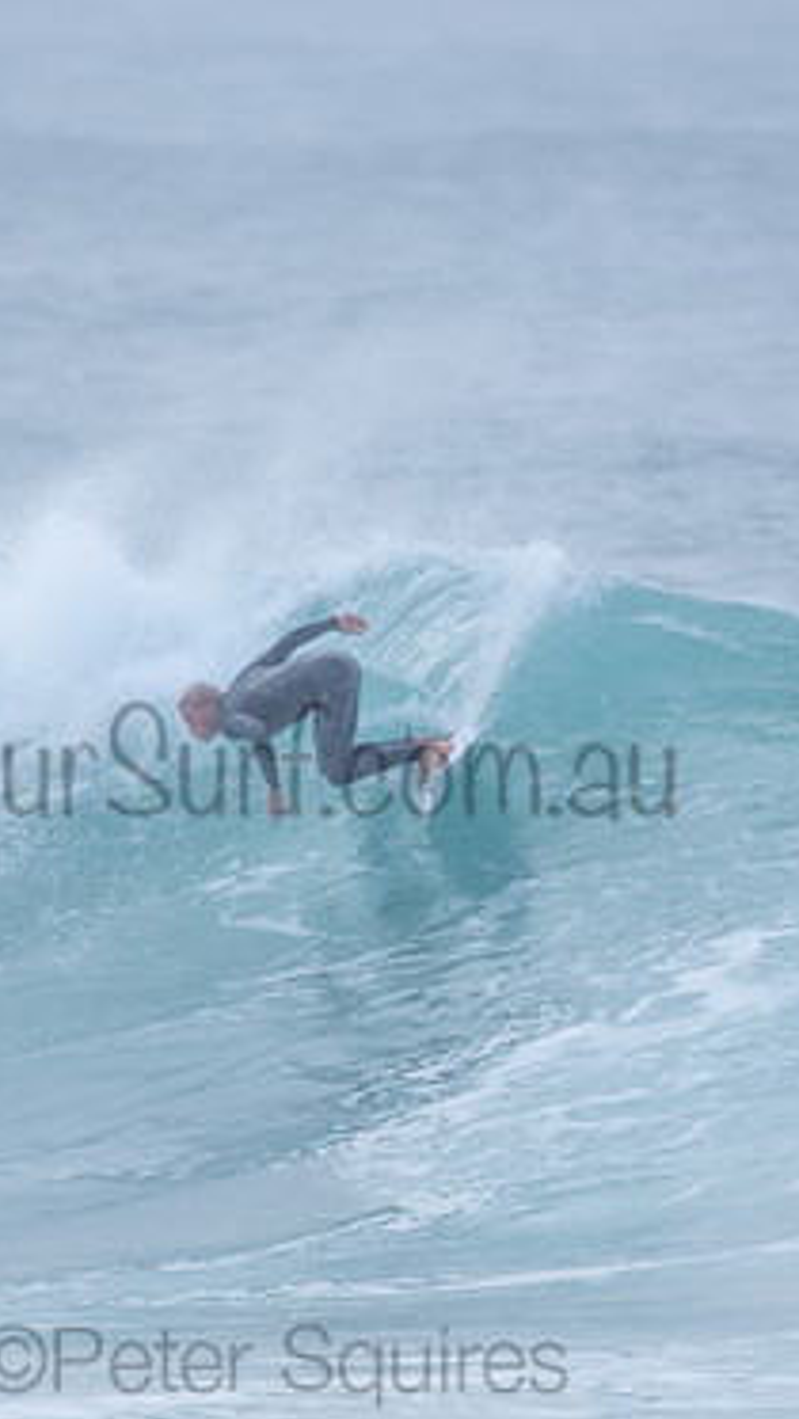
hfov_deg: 1.0
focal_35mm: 1172
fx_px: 44113
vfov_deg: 1.8
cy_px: 729
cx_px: 274
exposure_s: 1/1000
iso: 200
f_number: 5.6
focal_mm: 480
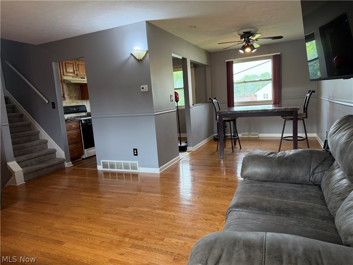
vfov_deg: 56.8
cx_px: 176
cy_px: 132
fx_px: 245
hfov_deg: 71.6
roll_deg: +5.2
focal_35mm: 24
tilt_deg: -7.8
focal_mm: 6.76
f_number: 1.78
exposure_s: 1/125
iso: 200
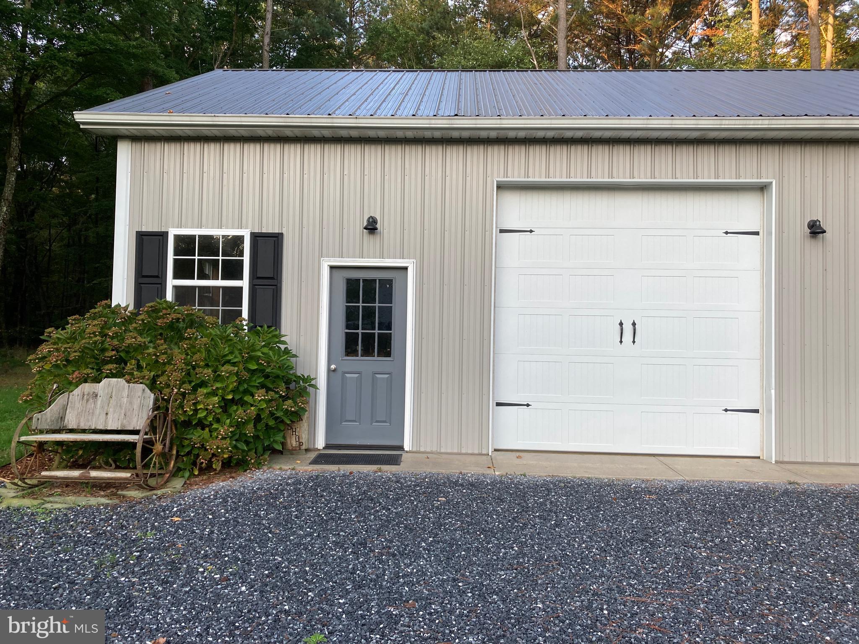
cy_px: 322
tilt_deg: +3.2
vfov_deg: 49.7
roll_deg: -1.7
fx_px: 695
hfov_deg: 63.4
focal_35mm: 28
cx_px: 430
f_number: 1.8
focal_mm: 3.99
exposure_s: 1/163
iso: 20
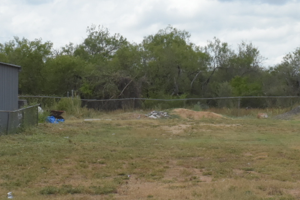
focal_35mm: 93
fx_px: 775
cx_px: 219
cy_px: 112
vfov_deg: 14.7
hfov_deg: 21.7
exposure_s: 1/320
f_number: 20
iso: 1000
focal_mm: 24
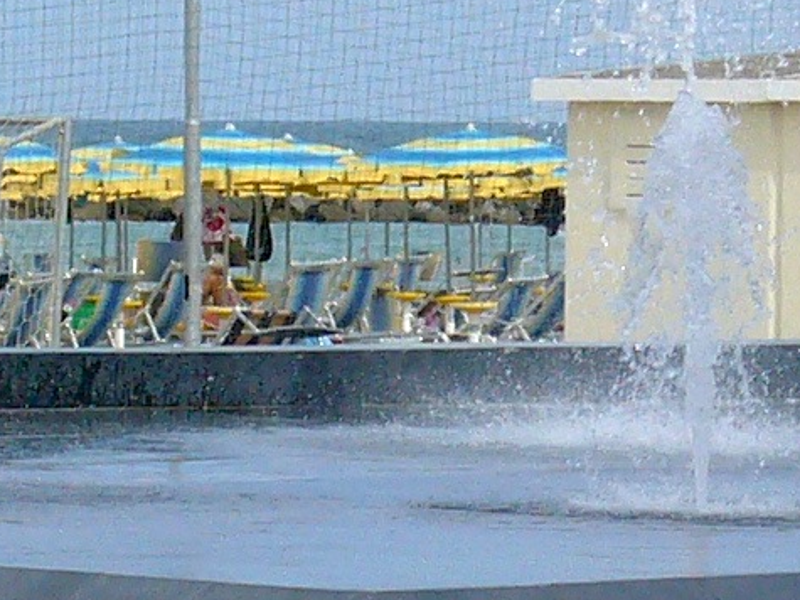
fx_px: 12061
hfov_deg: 3.8
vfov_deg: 2.8
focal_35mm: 522
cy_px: 12
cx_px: 716
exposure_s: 1/400
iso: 80
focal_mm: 14.5
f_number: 6.8
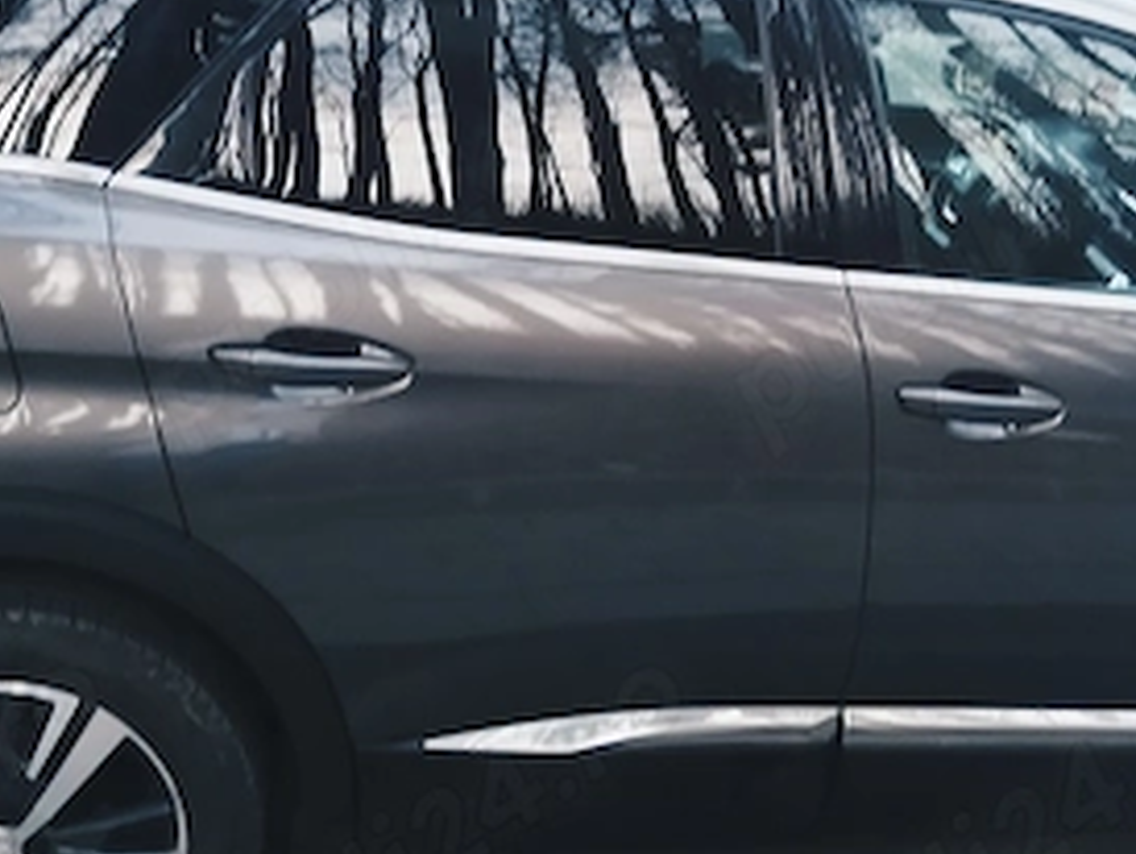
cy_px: 274
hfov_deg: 52.1
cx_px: 705
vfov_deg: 40.2
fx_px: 1150
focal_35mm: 35
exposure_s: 1/50
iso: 202
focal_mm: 1.68
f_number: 1.9
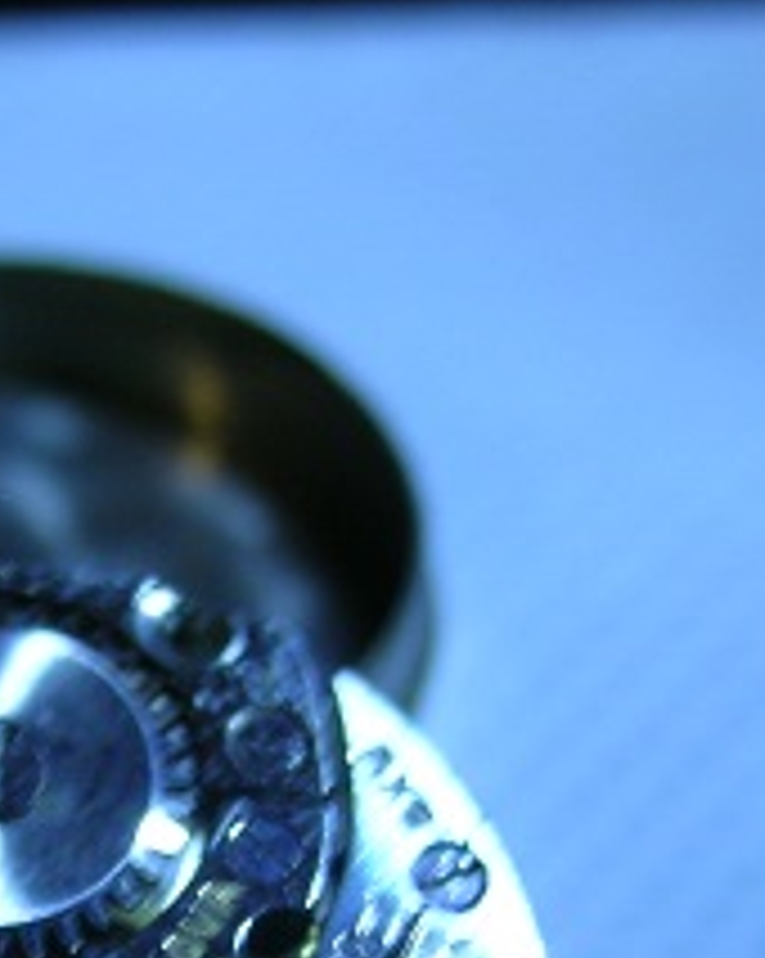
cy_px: 875
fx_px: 3373
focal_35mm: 119
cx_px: 79
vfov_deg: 16.0
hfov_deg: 12.8
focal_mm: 8
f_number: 3.5
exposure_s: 1/18.2
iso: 50
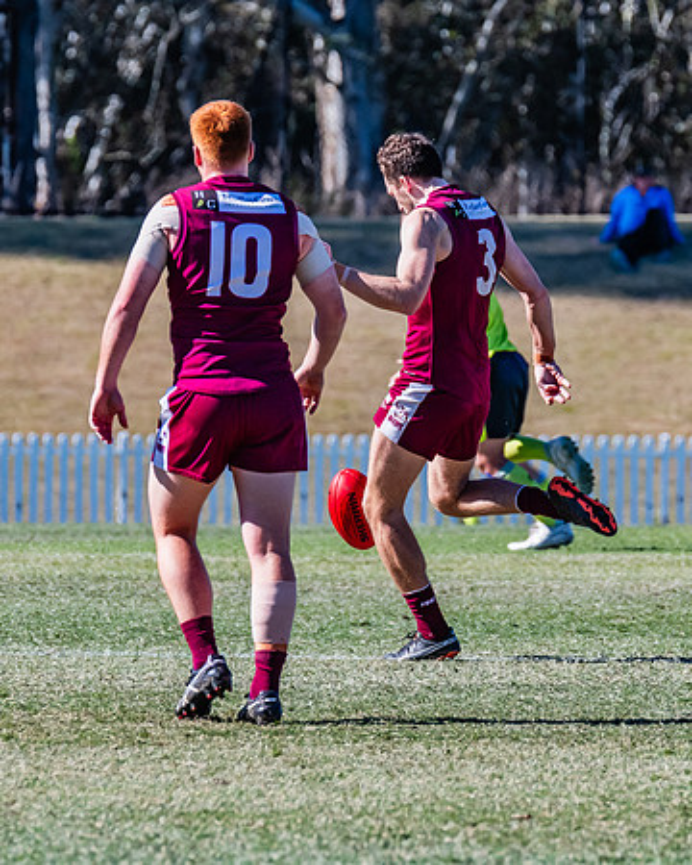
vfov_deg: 3.2
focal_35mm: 614
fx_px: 15706
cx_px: 379
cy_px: 355
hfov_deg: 2.5
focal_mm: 330
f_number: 8
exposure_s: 1/1600
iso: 800
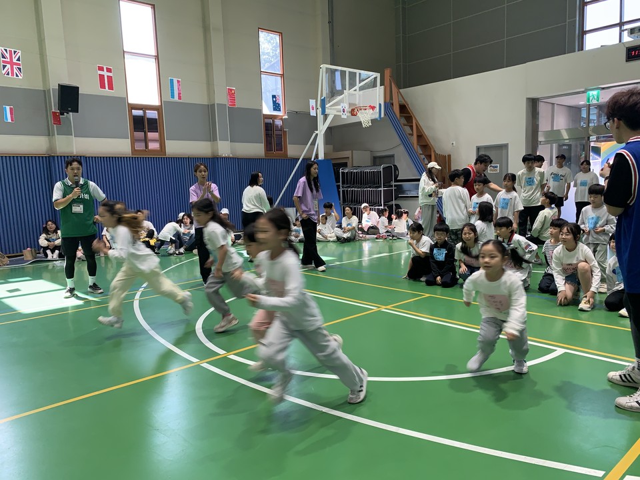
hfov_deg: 67.3
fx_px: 481
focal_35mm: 26
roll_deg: +1.7
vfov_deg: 53.1
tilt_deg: -6.8
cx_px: 320
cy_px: 240
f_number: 1.8
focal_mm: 4.25
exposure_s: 1/91
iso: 100
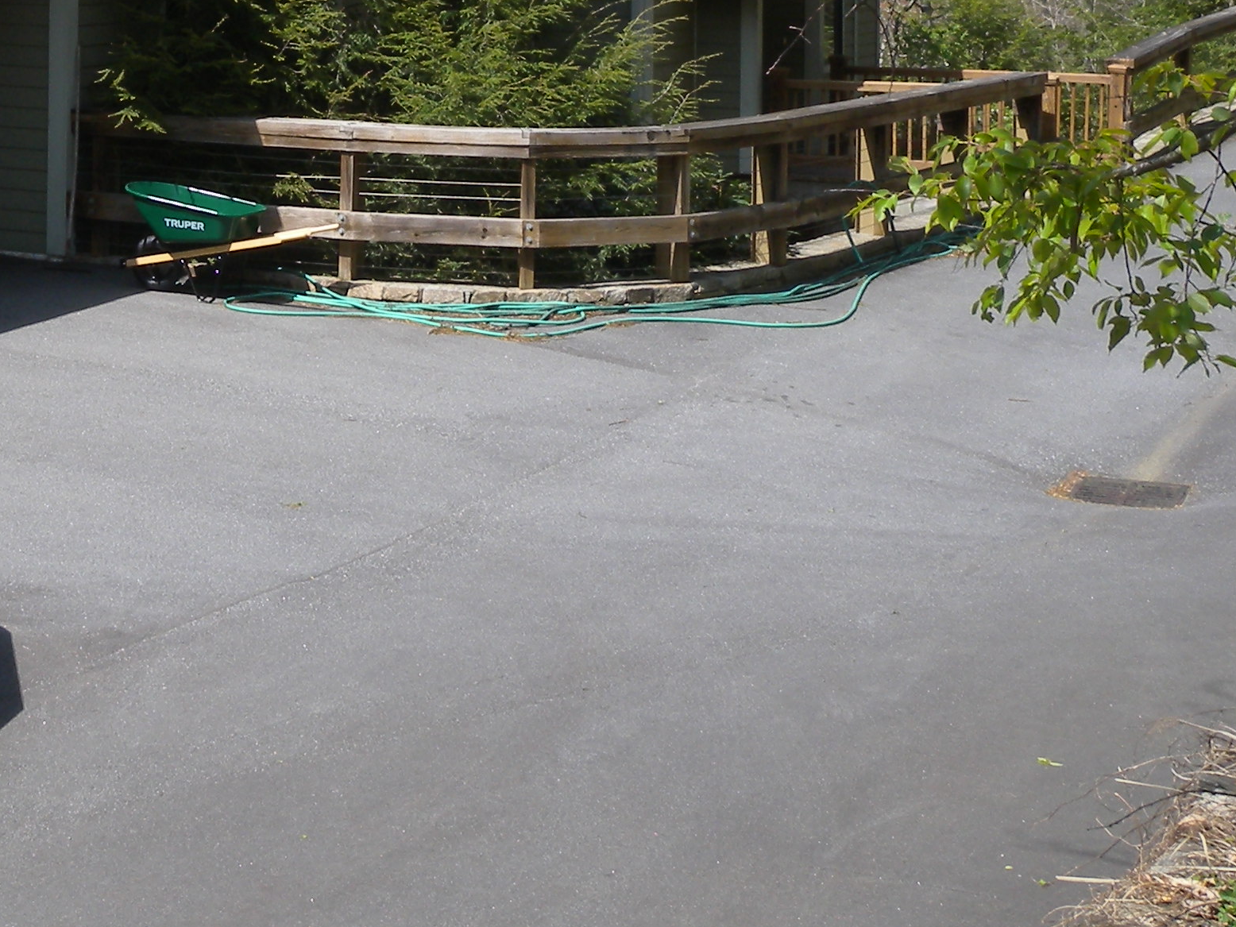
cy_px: -263
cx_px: -27
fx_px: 2714
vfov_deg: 18.1
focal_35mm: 76
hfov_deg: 24.4
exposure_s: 1/214
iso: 64
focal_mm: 6
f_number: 5.1
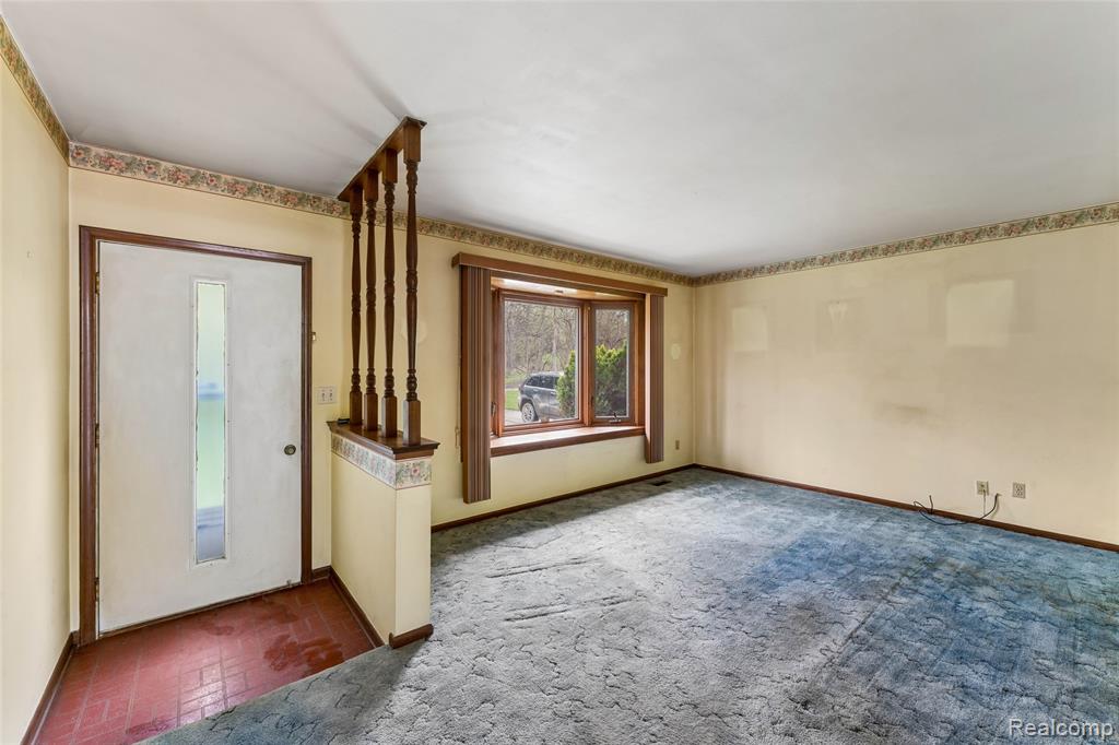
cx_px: 560
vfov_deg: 78.8
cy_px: 372
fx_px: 454
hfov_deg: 101.9
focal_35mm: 15
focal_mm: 14.6
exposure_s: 1/2
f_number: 13
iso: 400
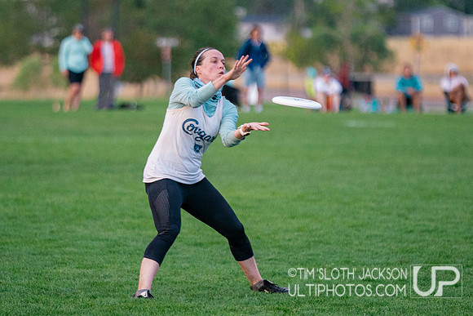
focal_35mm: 351
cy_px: 174
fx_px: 4618
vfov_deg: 3.9
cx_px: 254
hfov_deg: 5.9
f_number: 2.8
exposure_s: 1/4000
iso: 2500
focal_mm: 200
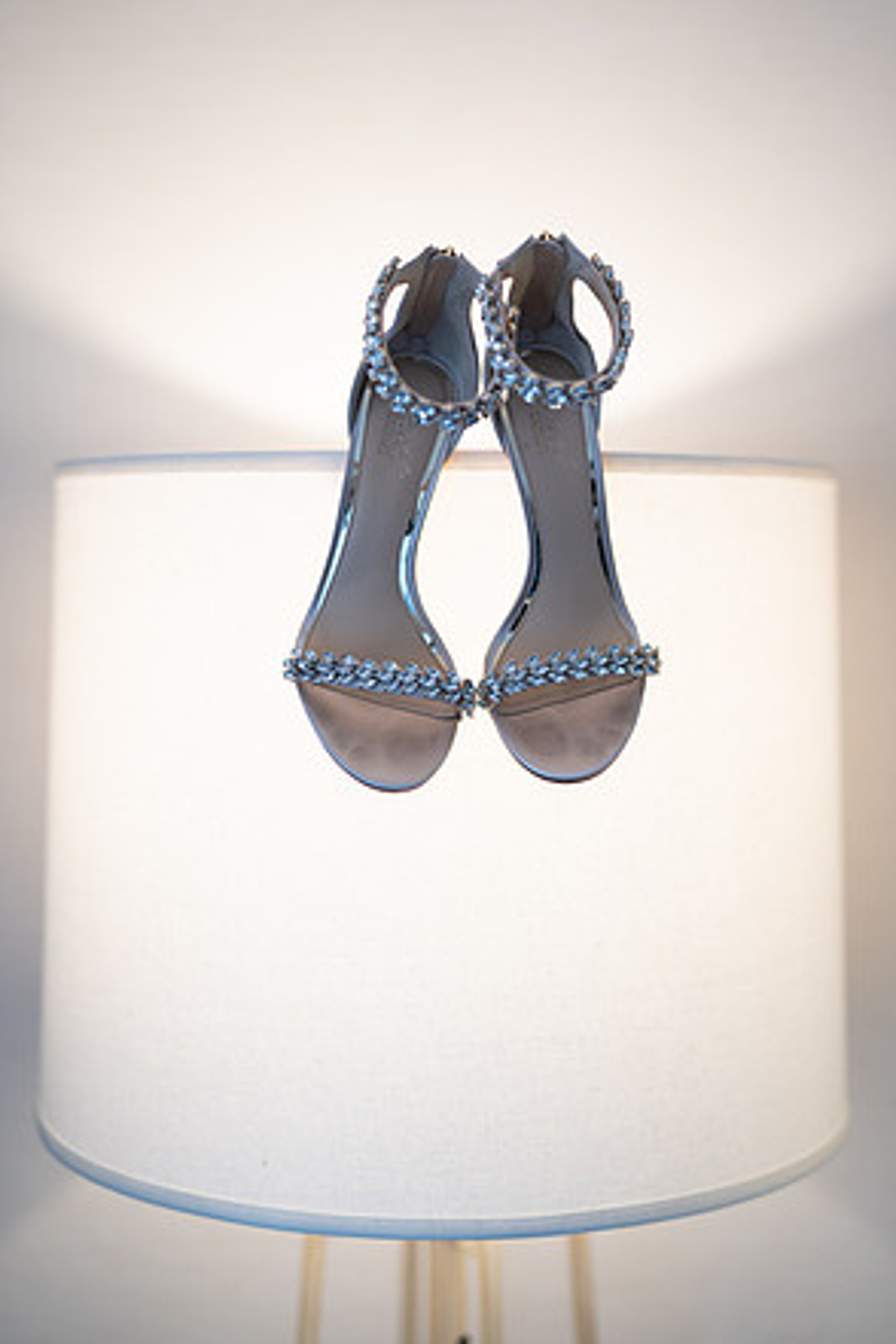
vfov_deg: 38.9
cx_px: 448
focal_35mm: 51
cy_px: 677
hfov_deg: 26.5
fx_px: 1904
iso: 500
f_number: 1.4
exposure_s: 1/400
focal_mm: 50
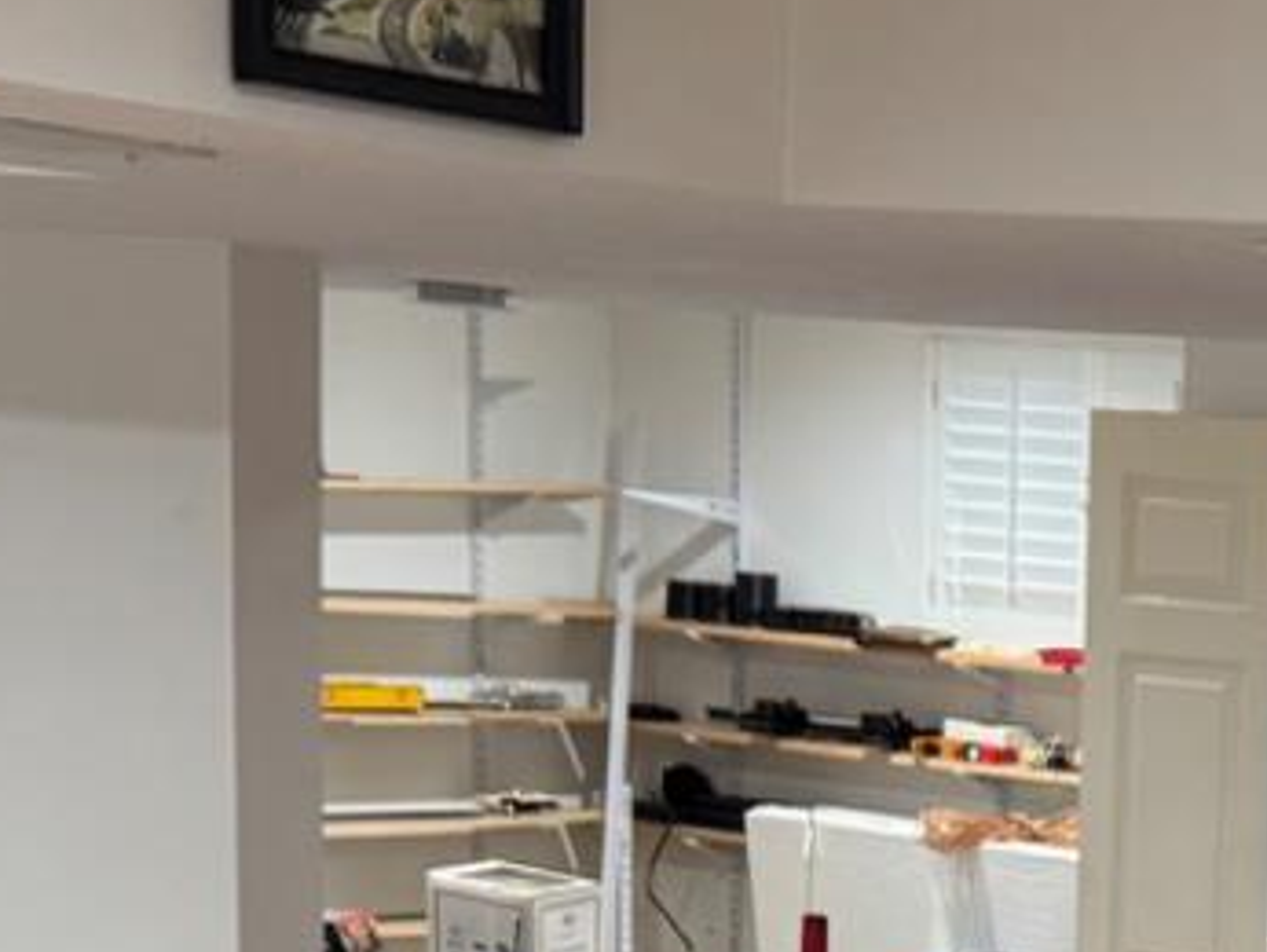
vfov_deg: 13.4
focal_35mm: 104
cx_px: 1582
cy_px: 1474
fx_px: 3809
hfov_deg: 17.8
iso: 250
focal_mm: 6.76
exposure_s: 1/60
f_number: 1.78
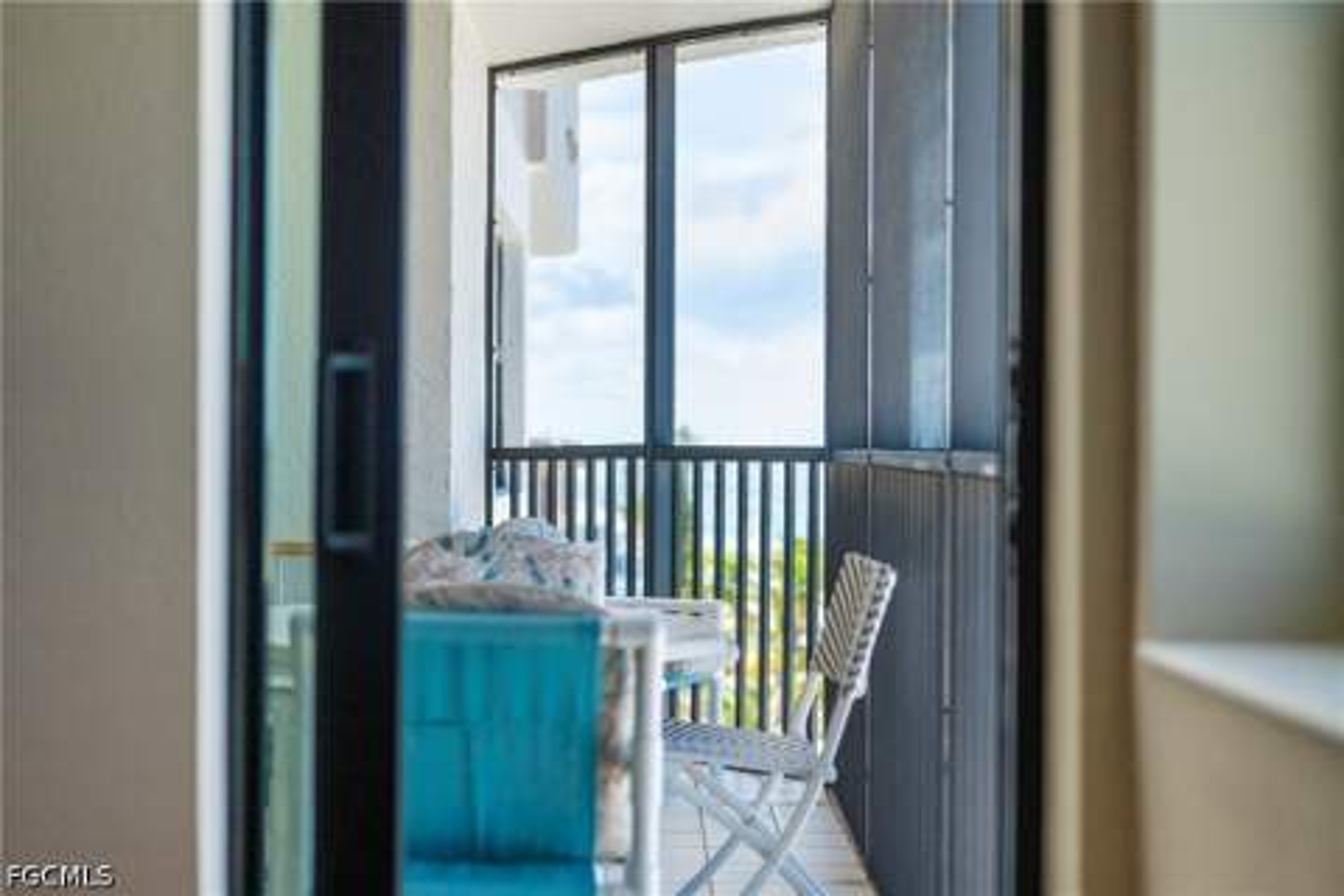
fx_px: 1867
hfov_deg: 39.6
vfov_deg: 27.0
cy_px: 448
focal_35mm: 50
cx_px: 672
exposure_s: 1/6400
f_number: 1.8
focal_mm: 50
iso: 320
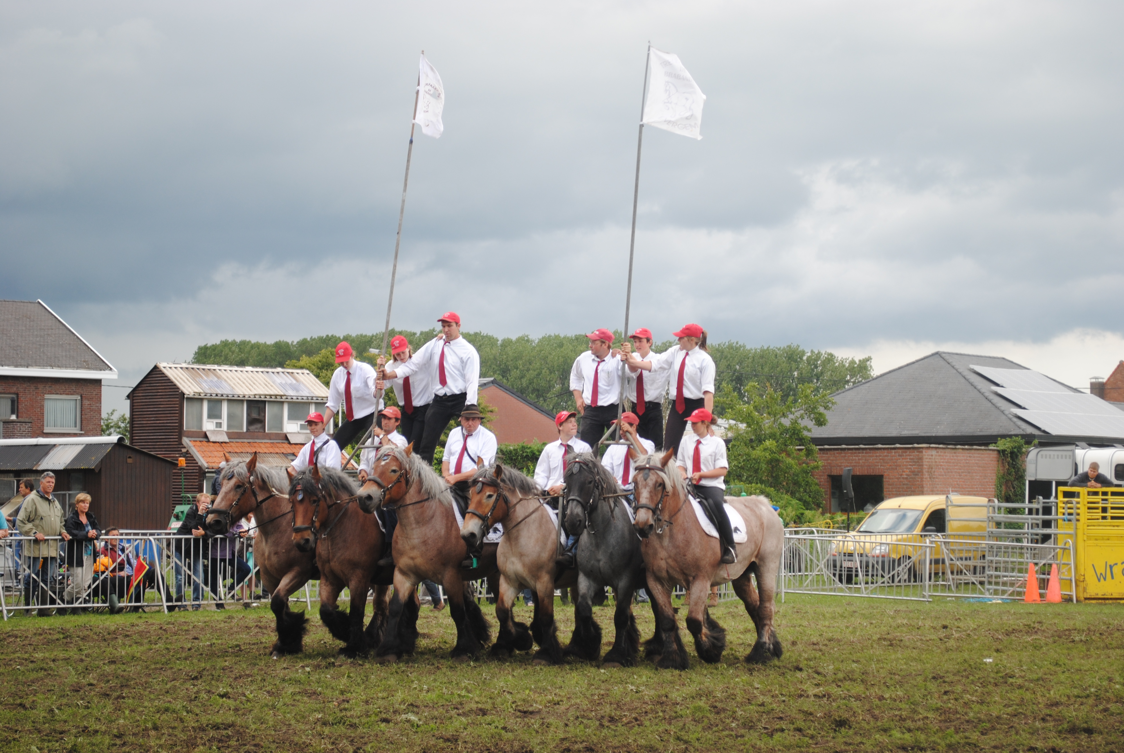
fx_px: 2579
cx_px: 562
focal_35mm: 82
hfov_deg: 24.6
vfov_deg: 16.6
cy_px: 376
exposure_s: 1/125
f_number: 5.6
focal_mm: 55
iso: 140
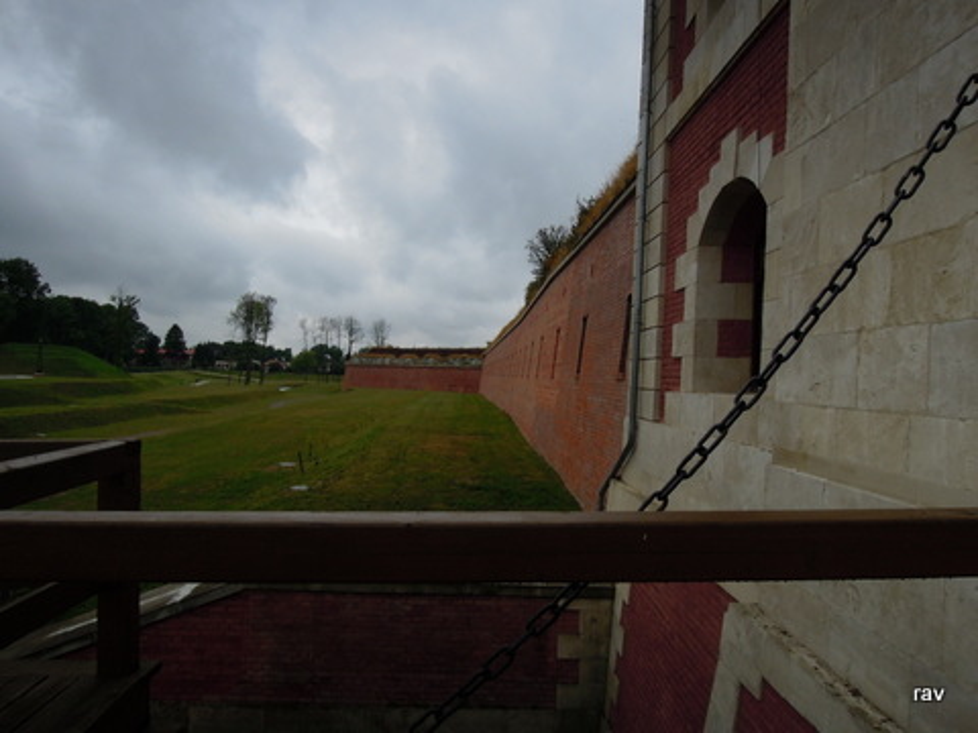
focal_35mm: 24
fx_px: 678
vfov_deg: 56.8
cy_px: 366
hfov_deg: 71.6
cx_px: 489
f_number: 4
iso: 160
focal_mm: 4.3
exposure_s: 1/1600
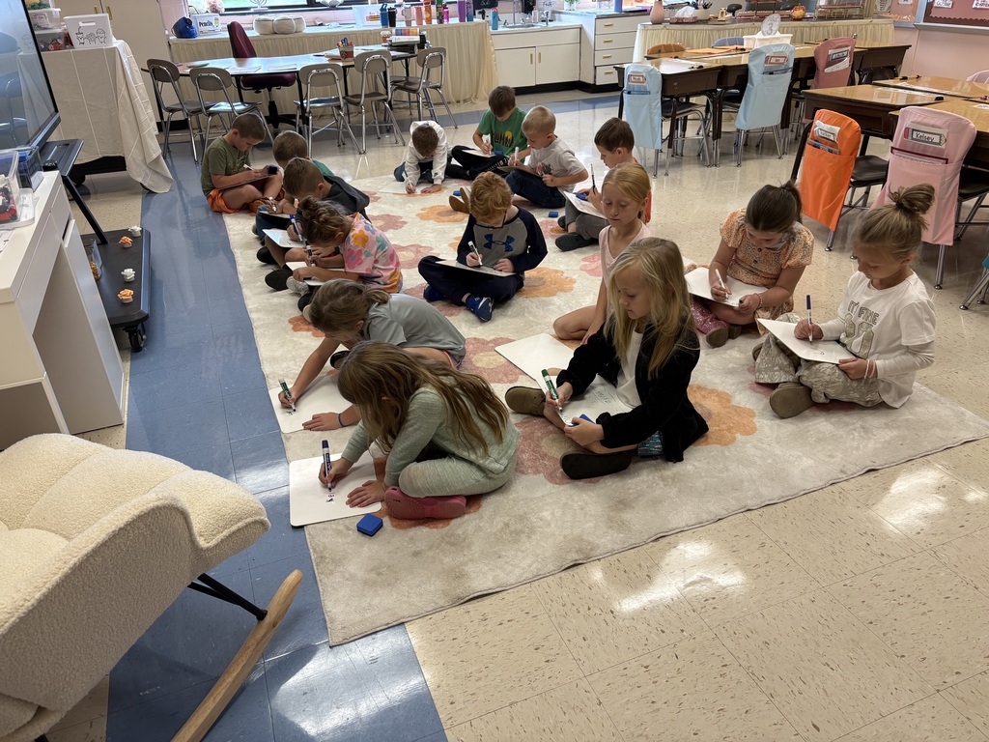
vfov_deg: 53.1
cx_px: 494
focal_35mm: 26
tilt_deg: -28.5
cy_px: 371
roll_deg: +3.3
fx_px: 743
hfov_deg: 67.3
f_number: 1.6
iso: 100
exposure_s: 1/60
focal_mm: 5.96
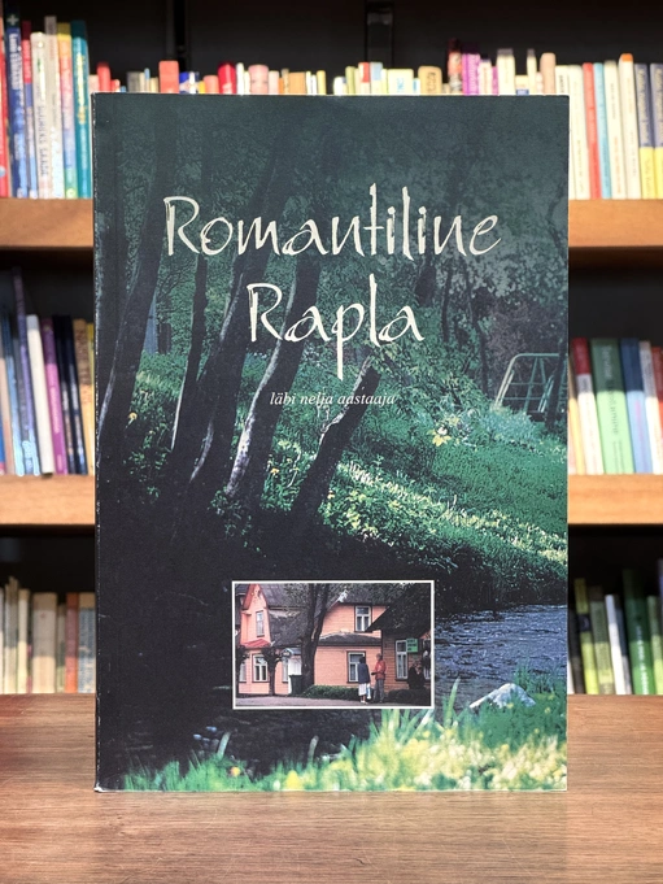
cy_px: 442
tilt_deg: -2.7
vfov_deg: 25.3
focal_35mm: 77
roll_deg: -0.5
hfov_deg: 19.1
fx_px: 1966
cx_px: 332
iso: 320
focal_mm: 9
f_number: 2.8
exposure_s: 1/60
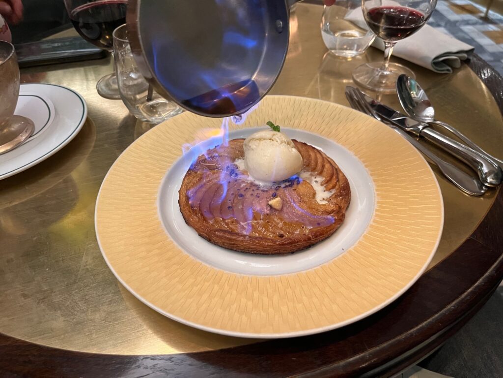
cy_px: 189
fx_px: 378
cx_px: 252
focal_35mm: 26
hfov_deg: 67.3
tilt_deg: -42.4
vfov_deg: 53.1
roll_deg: +3.8
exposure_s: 1/33
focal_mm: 5.1
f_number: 1.6
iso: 500
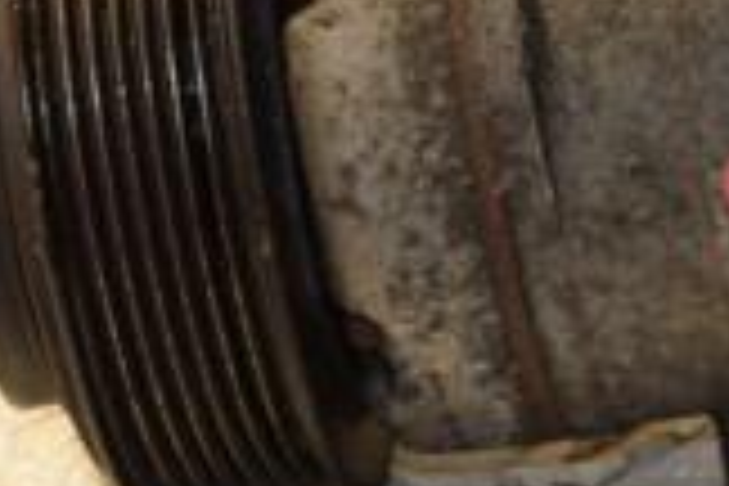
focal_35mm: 344
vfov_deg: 4.0
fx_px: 6965
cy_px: 9
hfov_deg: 6.0
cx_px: 720
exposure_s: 1/160
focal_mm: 62
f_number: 5.3
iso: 800
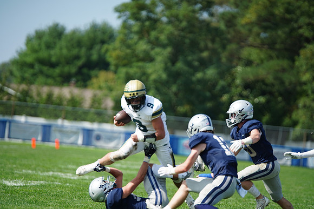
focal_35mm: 247
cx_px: 157
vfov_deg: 5.6
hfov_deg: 8.3
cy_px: 104
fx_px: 2155
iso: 400
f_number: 2.8
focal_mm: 247
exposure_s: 1/4000
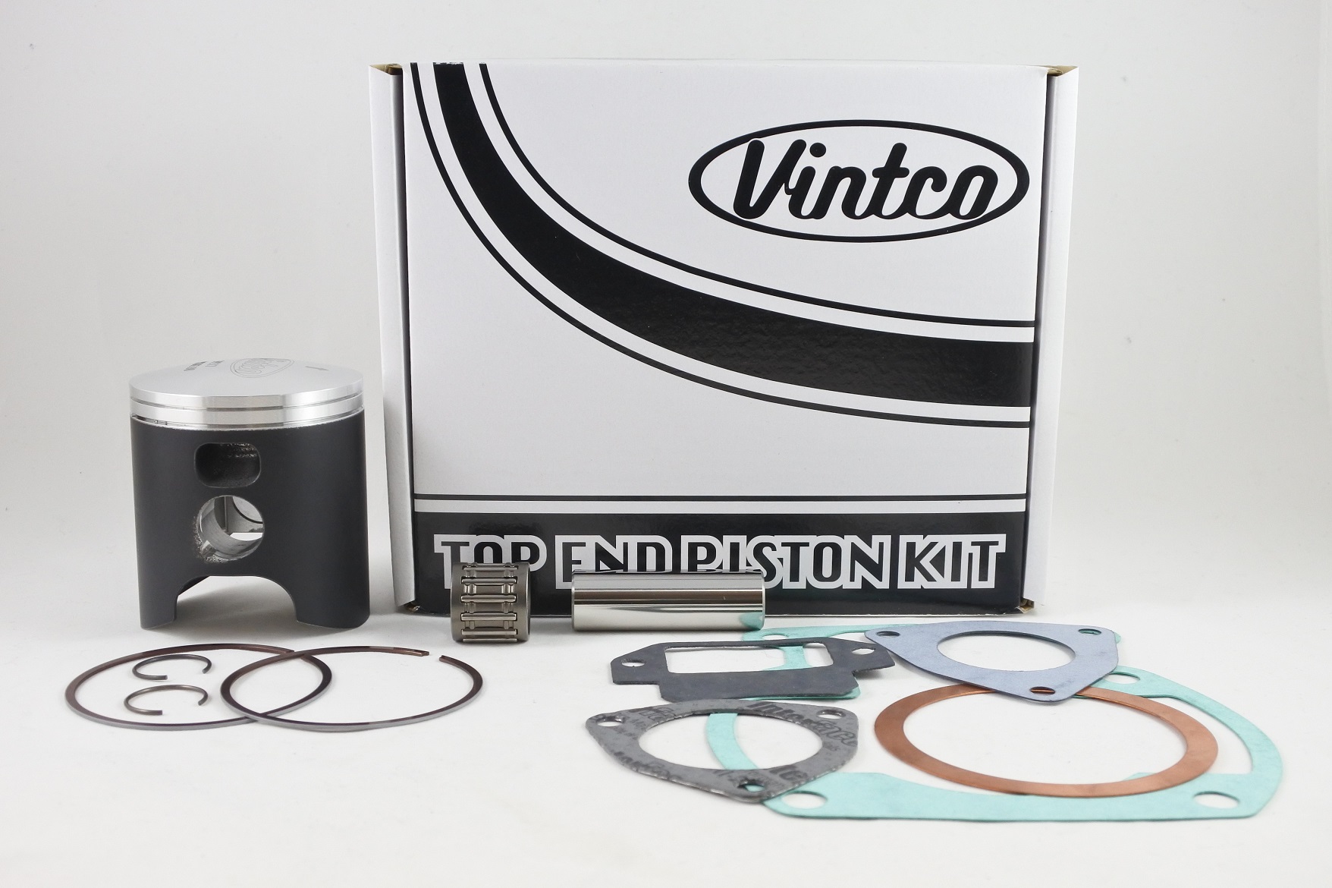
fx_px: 1406
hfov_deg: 50.7
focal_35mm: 38
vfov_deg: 35.0
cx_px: 666
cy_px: 444
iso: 500
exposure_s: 1/125
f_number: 4
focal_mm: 14.3
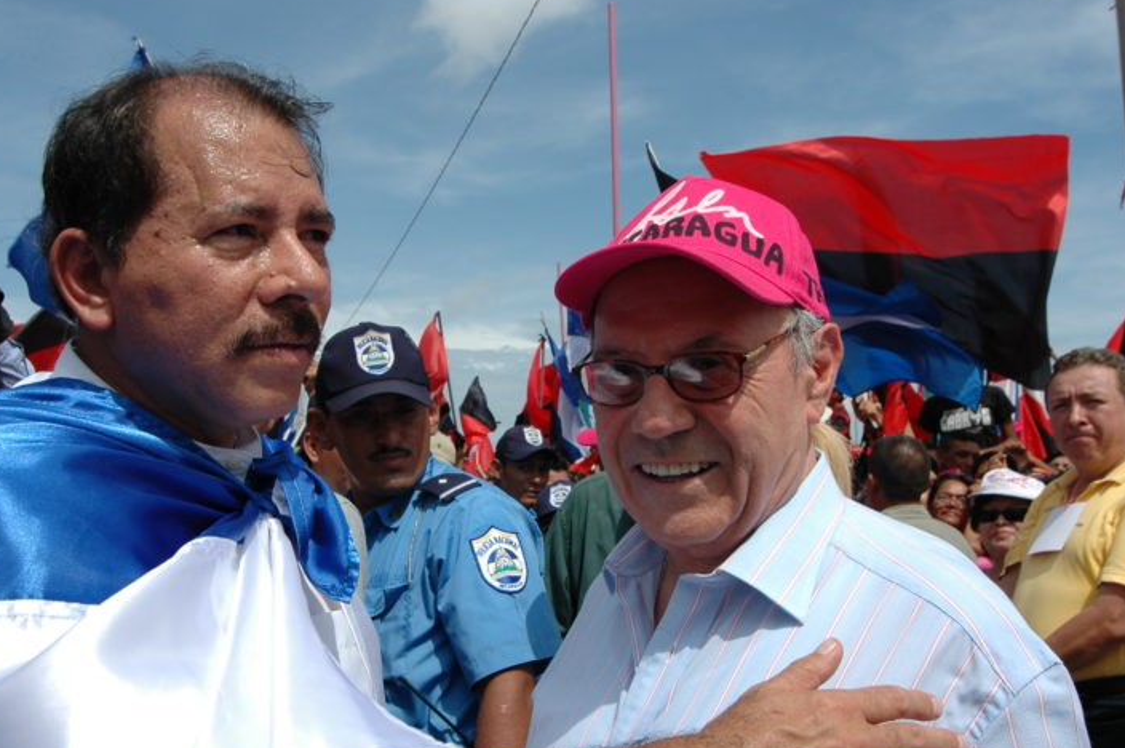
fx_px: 1022
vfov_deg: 40.1
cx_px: 489
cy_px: 444
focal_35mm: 33
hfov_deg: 57.5
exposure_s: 1/750
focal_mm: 15
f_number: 8
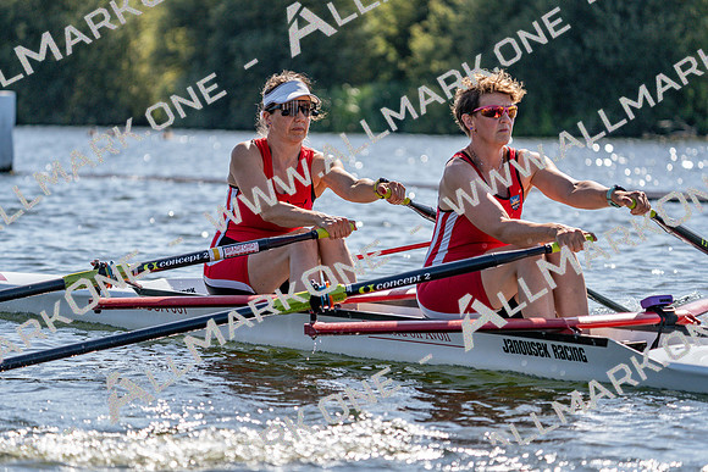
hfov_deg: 10.2
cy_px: 236
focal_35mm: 202
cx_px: 354
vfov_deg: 6.8
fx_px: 3973
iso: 320
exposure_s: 1/2000
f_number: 5.6
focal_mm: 202
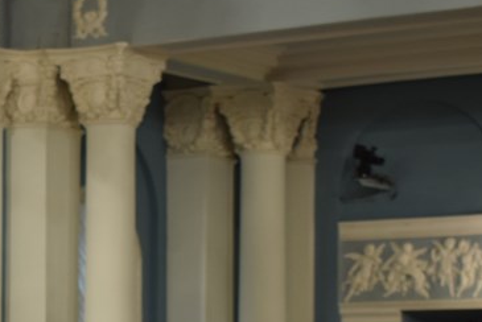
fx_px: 2219
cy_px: 424
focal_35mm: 166
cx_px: -49
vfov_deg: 8.2
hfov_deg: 12.2
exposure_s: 1/60
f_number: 4.5
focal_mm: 35
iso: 500
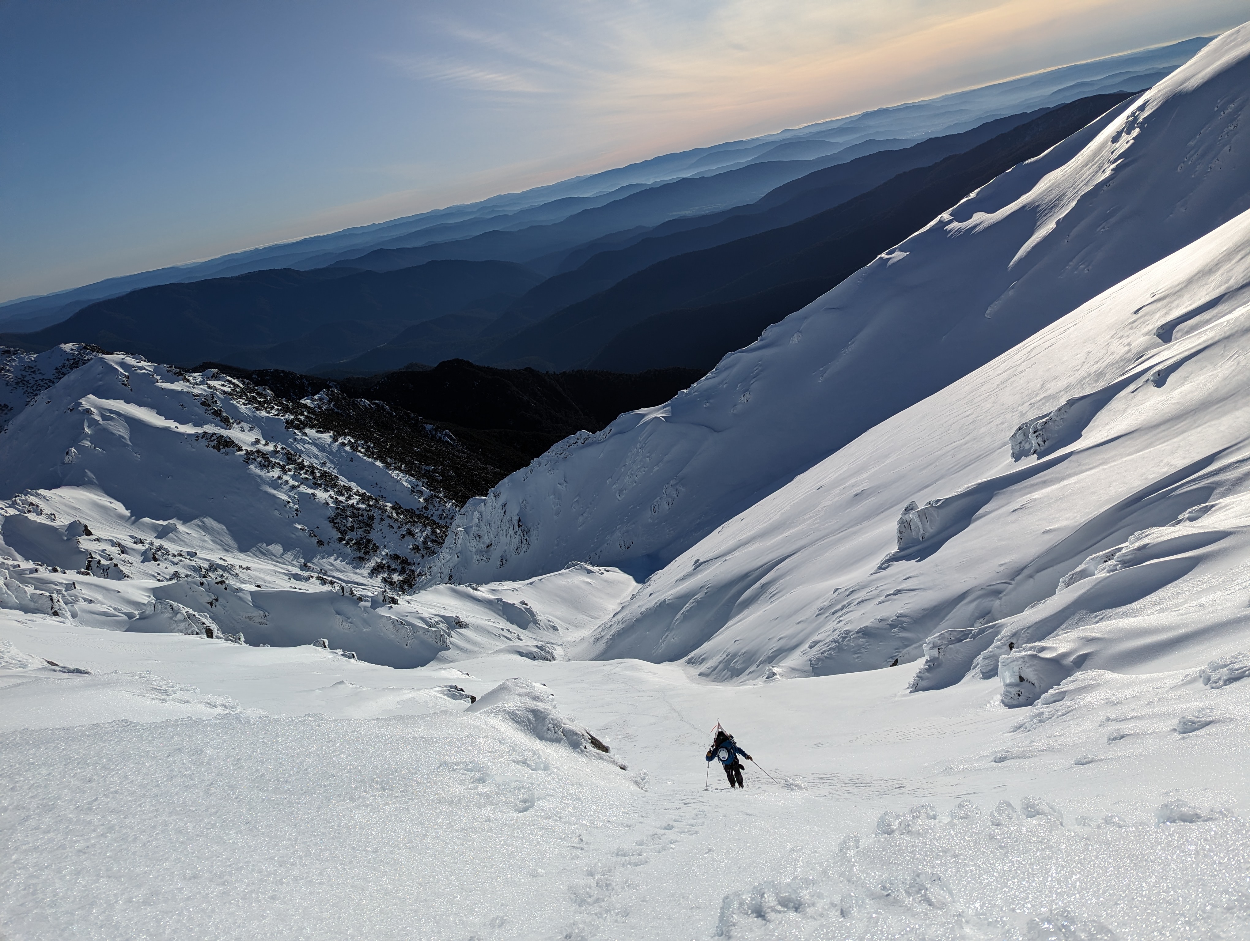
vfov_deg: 56.9
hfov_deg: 71.5
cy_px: 470
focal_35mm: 24
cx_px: 625
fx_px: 868
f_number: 1.85
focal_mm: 6.81
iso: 41
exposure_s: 1/6667
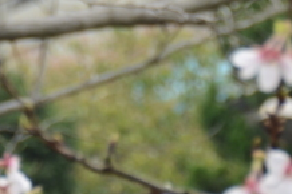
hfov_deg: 4.9
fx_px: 3420
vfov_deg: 3.2
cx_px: 216
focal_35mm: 422
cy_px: -222
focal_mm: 60
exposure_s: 1/30
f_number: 5
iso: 100
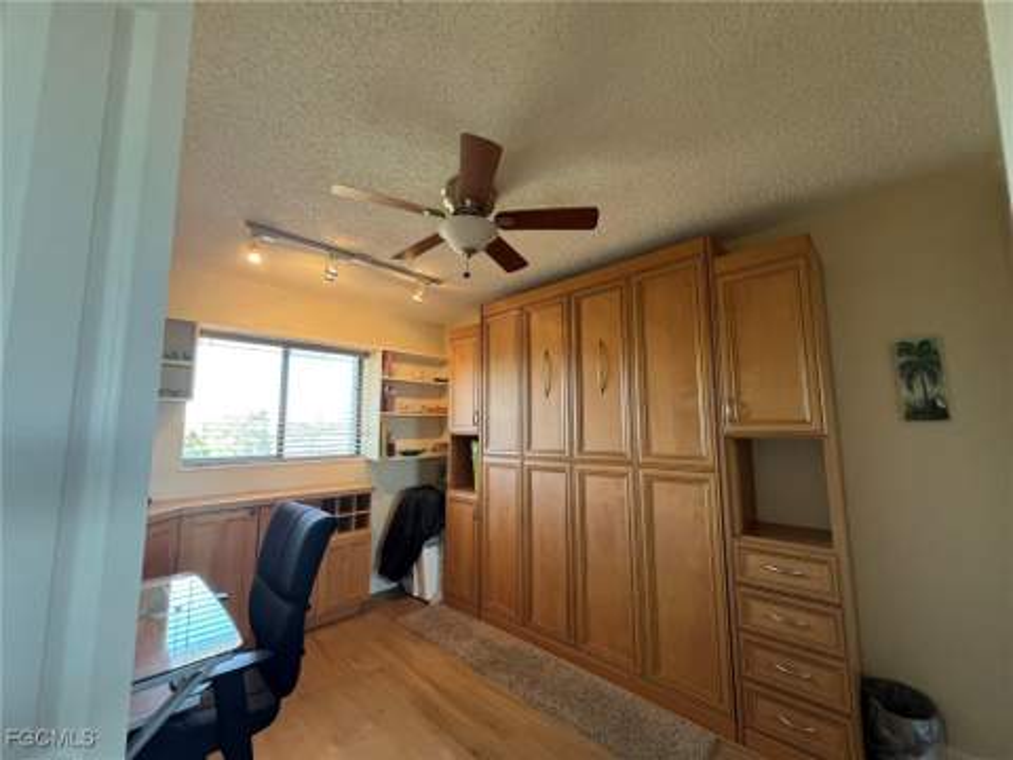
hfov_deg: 106.2
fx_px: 380
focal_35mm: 13
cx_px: 506
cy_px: 380
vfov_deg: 89.9
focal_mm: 1.57
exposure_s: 1/120
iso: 250
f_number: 1.8
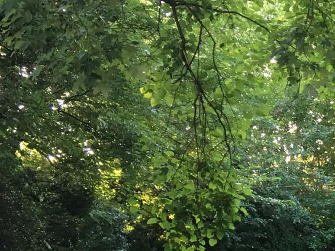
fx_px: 1016
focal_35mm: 105
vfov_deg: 13.6
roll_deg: +2.2
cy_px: 330
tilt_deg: +1.1
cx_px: 511
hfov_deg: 16.9
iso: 32
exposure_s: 1/30
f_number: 2.2
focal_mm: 4.15
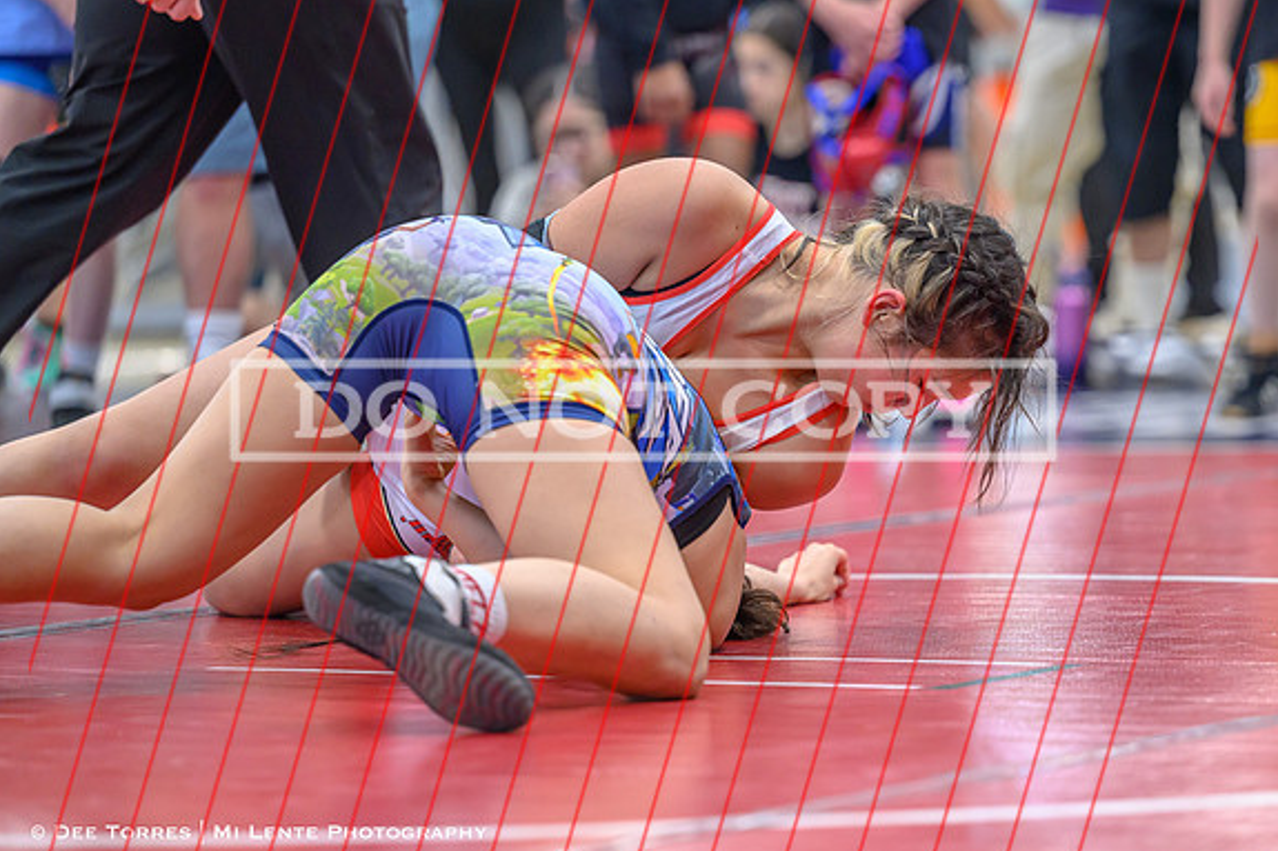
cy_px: 466
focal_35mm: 181
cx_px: 819
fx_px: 6423
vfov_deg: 7.6
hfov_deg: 11.4
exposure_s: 1/640
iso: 2800
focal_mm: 140
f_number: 2.8
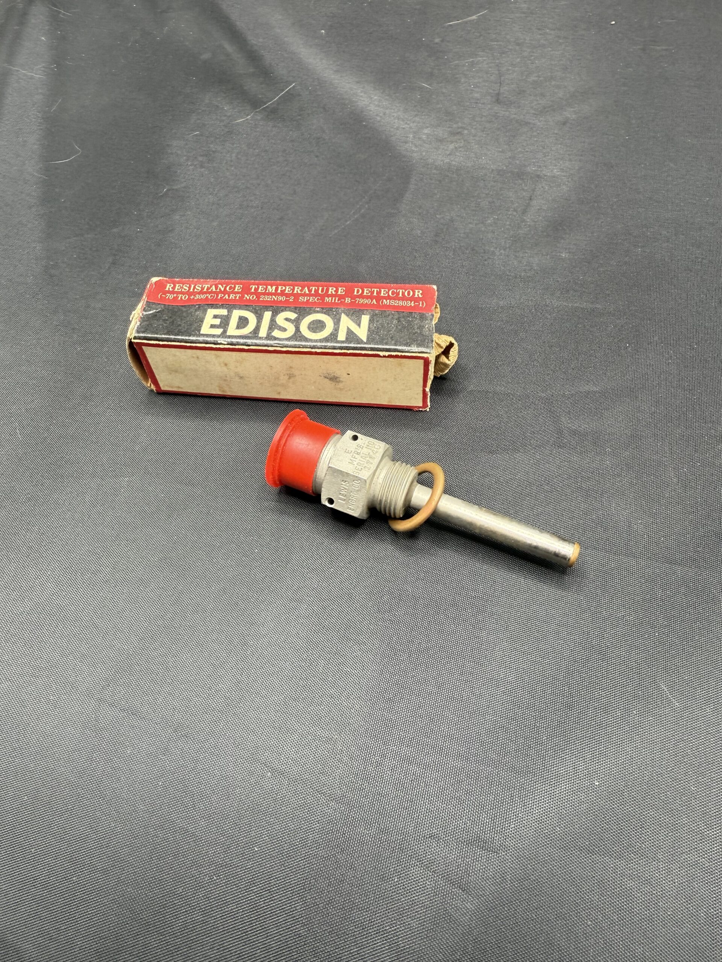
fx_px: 667
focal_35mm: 24
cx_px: 361
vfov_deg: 71.6
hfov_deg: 56.8
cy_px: 481
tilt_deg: -55.4
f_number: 2.2
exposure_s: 1/120
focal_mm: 2.22
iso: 100
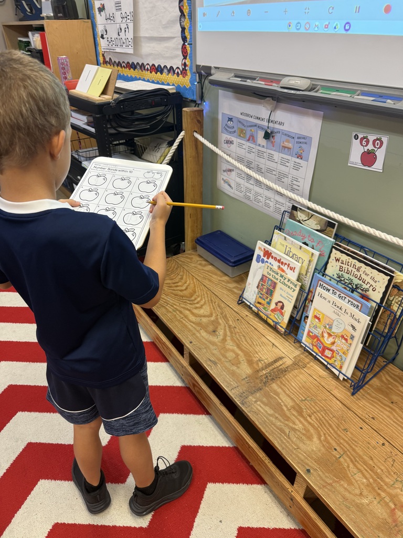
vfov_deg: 71.6
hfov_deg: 56.8
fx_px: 373
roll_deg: +1.0
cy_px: 269
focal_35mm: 24
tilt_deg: -31.4
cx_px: 202
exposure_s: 1/60
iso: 125
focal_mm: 6.76
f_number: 1.78
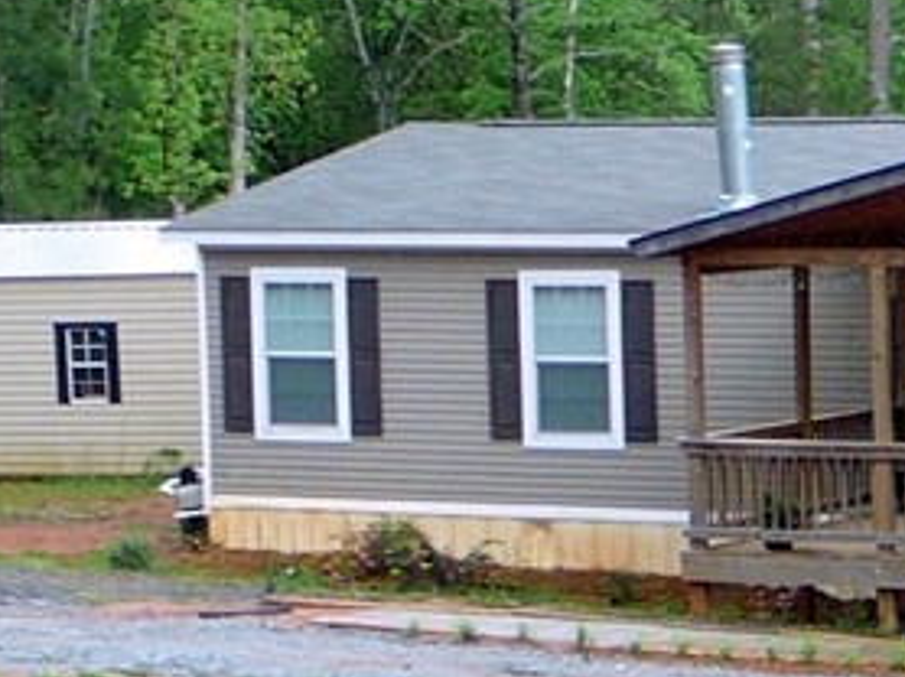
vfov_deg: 8.9
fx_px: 4336
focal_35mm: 166
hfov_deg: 11.6
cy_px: 706
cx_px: 1214
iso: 80
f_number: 3.2
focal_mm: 6.7
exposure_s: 1/80
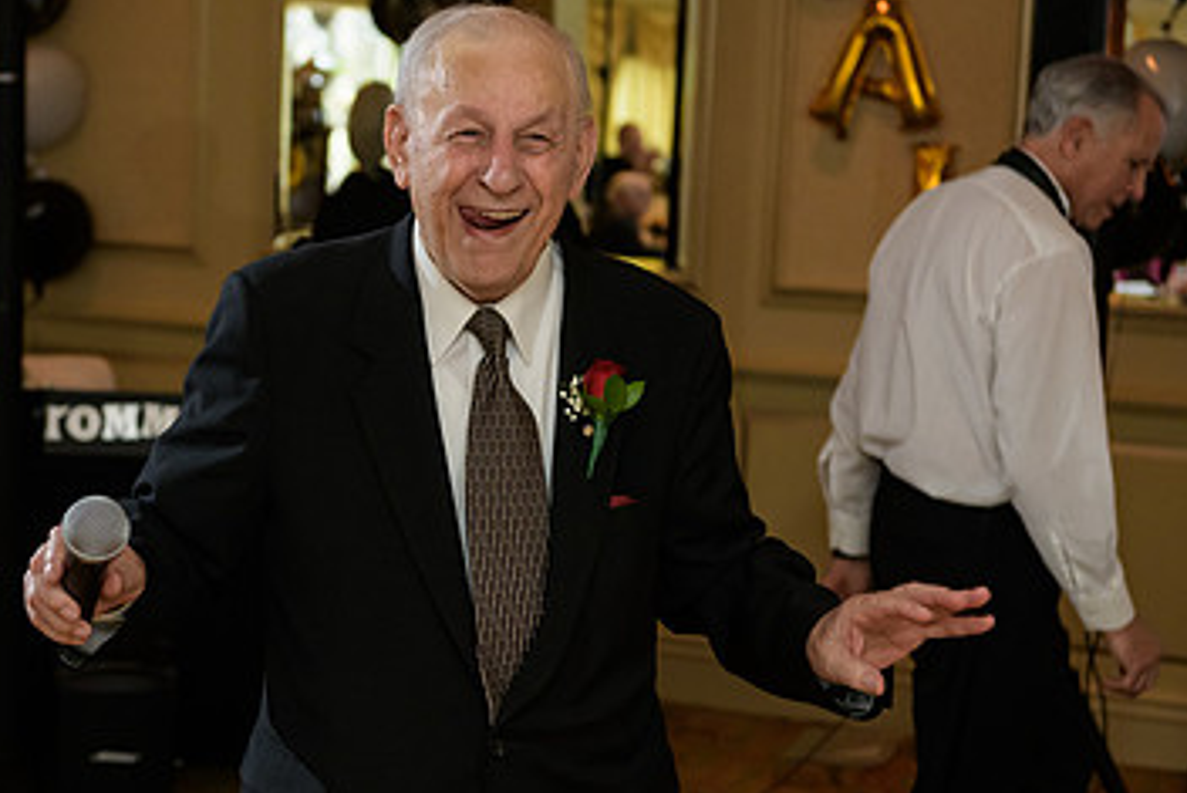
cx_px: 438
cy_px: 353
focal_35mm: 79
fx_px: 2606
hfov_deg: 25.6
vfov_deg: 17.3
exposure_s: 1/125
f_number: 3.2
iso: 1000
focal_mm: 48
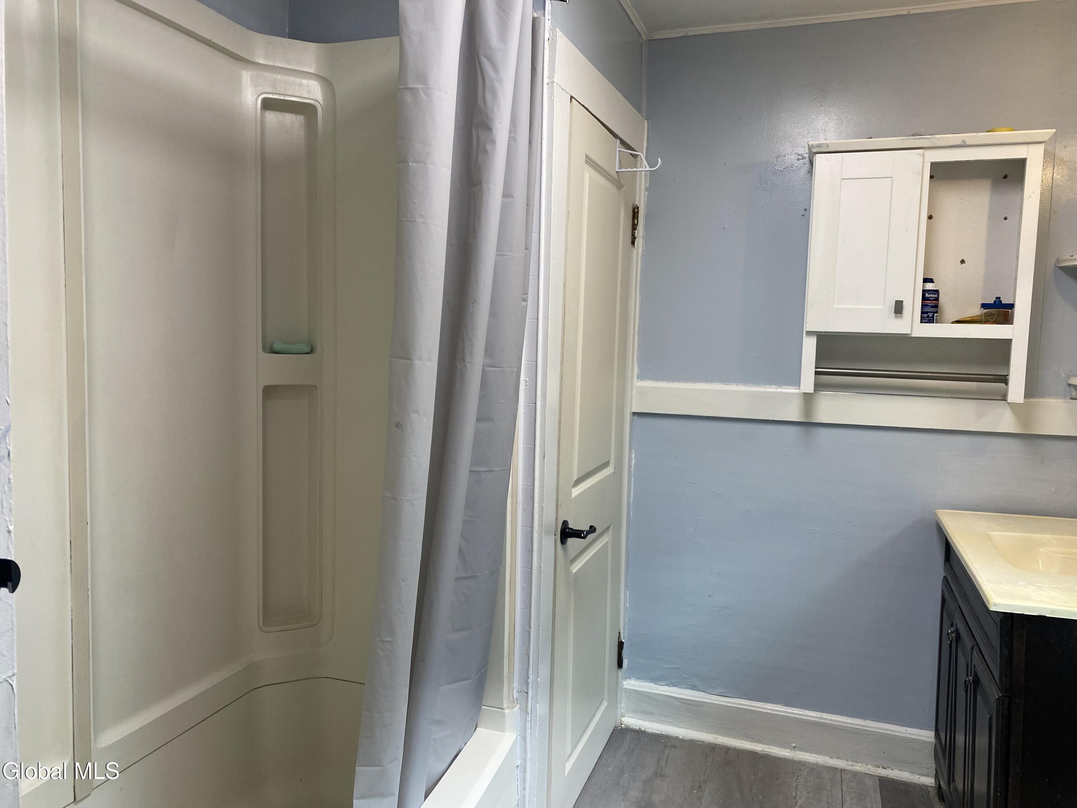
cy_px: 404
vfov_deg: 53.1
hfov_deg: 67.3
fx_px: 809
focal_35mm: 26
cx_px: 538
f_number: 1.8
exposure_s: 1/120
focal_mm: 4.25
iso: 80
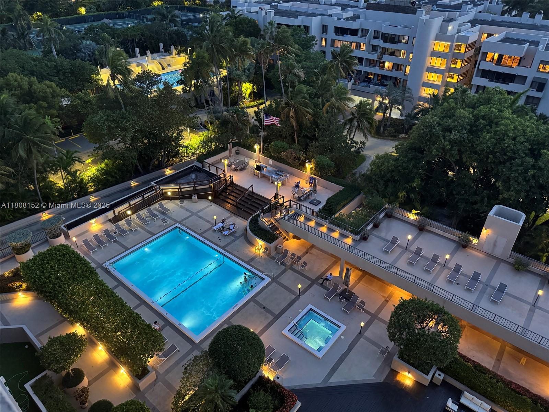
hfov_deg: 71.6
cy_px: 206
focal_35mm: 24
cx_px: 274
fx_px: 381
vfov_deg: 56.8
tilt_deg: -34.4
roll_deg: -0.8
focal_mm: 6.76
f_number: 1.78
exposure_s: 1/30
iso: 800
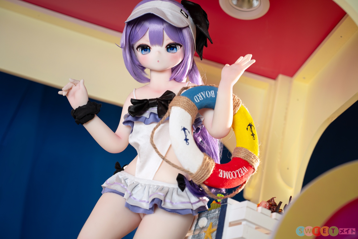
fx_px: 477
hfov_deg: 41.1
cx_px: 179
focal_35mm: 48
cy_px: 120
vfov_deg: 28.1
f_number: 2.8
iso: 100
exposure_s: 1/50
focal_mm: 48
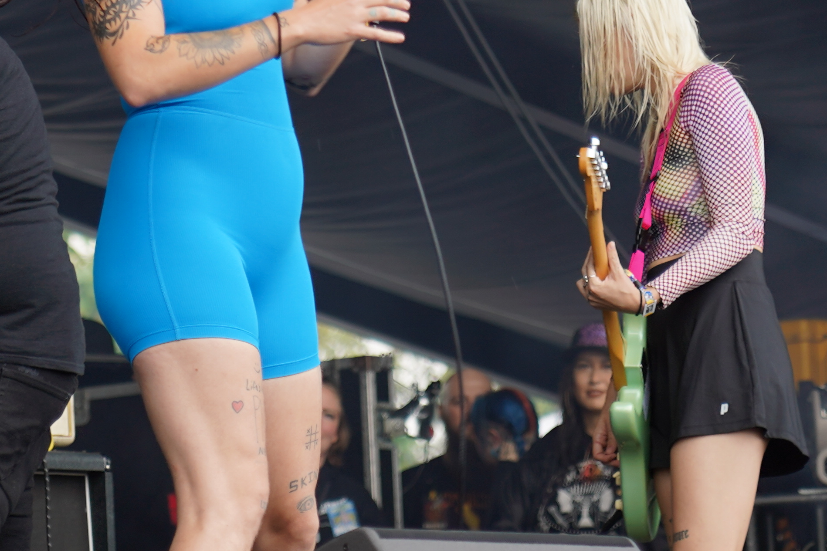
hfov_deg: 6.2
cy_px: -48
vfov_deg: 4.1
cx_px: 364
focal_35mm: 332
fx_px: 7626
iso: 125
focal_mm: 105
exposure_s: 1/125
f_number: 4
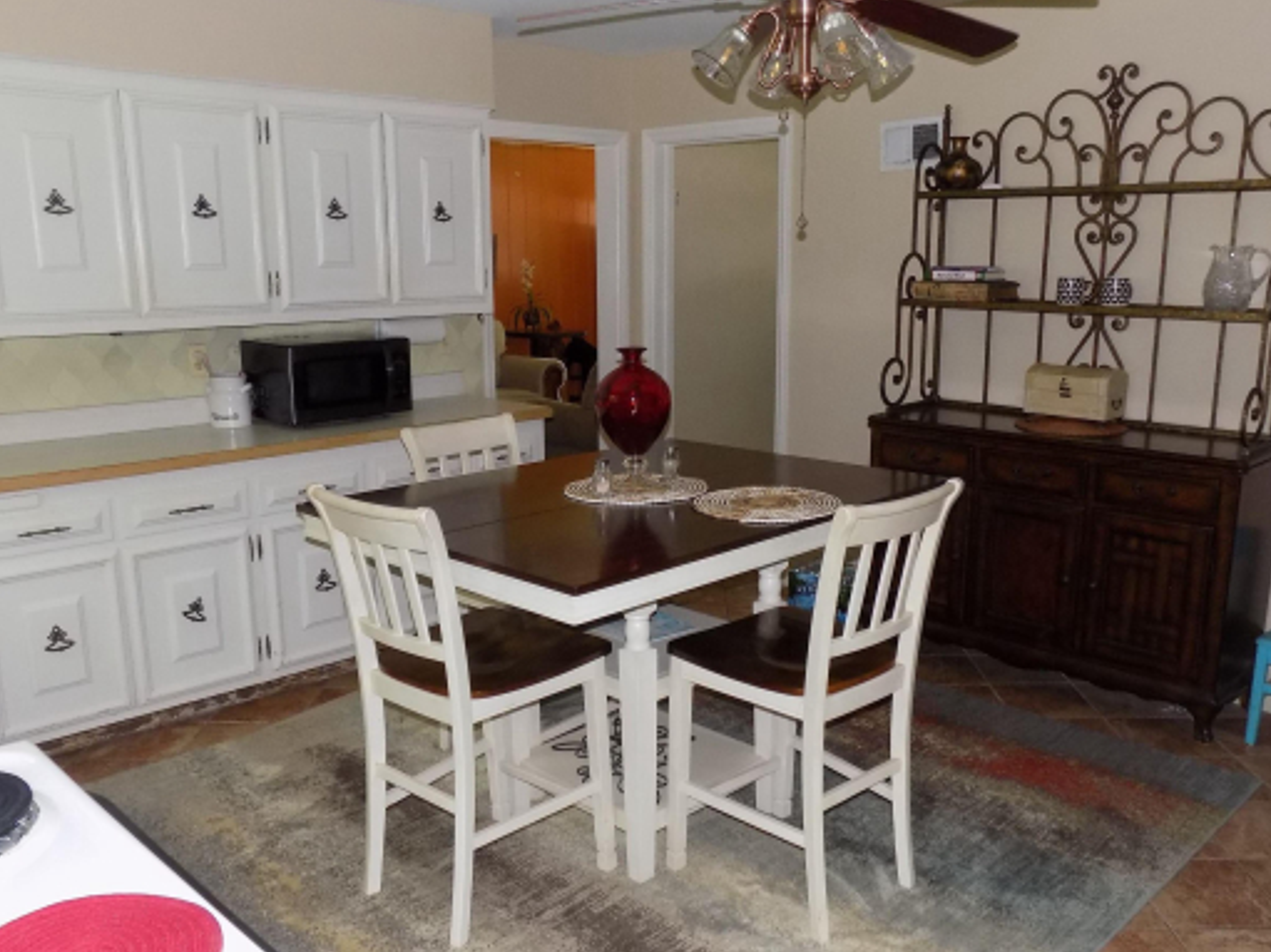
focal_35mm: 30
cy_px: 529
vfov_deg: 46.7
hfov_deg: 60.0
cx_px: 660
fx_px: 1101
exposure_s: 1/30
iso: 200
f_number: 3.1
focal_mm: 4
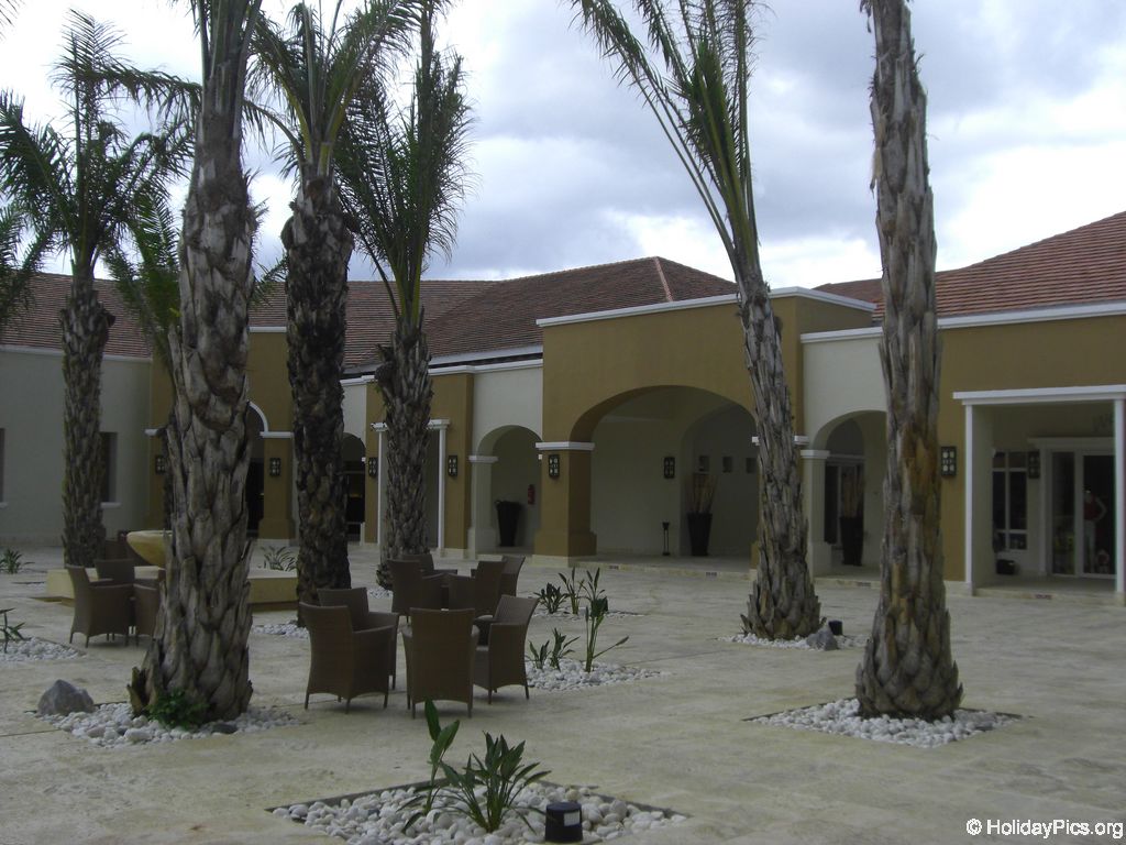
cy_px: 422
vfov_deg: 37.7
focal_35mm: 38
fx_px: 1236
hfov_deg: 49.0
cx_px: 563
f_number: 8
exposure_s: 1/160
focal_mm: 6.2
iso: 100
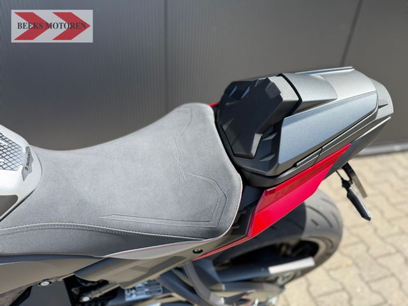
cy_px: 153
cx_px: 204
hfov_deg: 71.6
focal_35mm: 24
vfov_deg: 56.8
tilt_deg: -31.3
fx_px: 283
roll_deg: -4.2
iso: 80
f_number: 1.78
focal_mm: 6.76
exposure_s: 1/1091
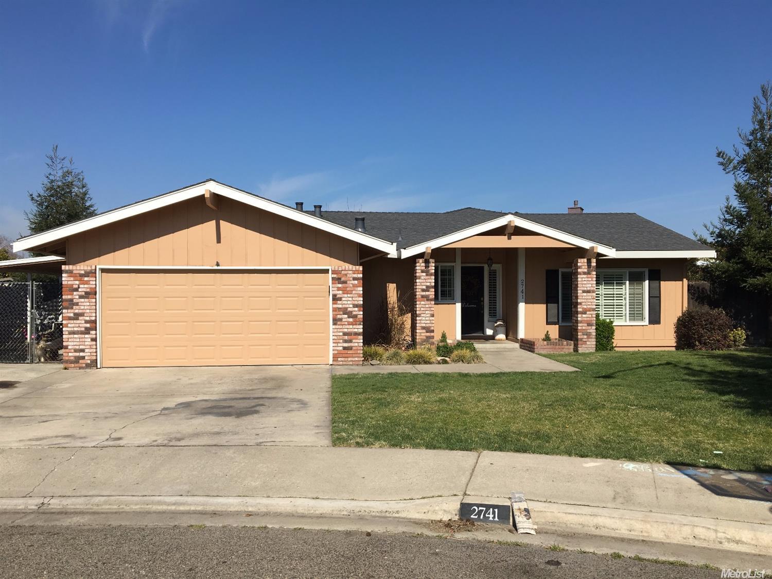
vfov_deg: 48.2
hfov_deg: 61.7
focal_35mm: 29
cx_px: 386
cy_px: 290
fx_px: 647
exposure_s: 1/2331
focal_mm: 4.15
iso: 25
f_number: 2.2
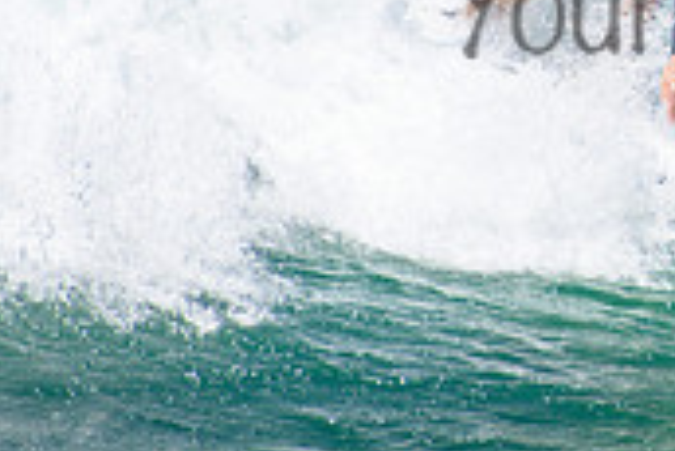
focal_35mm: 2018
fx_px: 37868
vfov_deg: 0.7
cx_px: 852
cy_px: -37
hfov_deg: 1.0
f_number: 5.6
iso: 500
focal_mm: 400
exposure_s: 1/2000
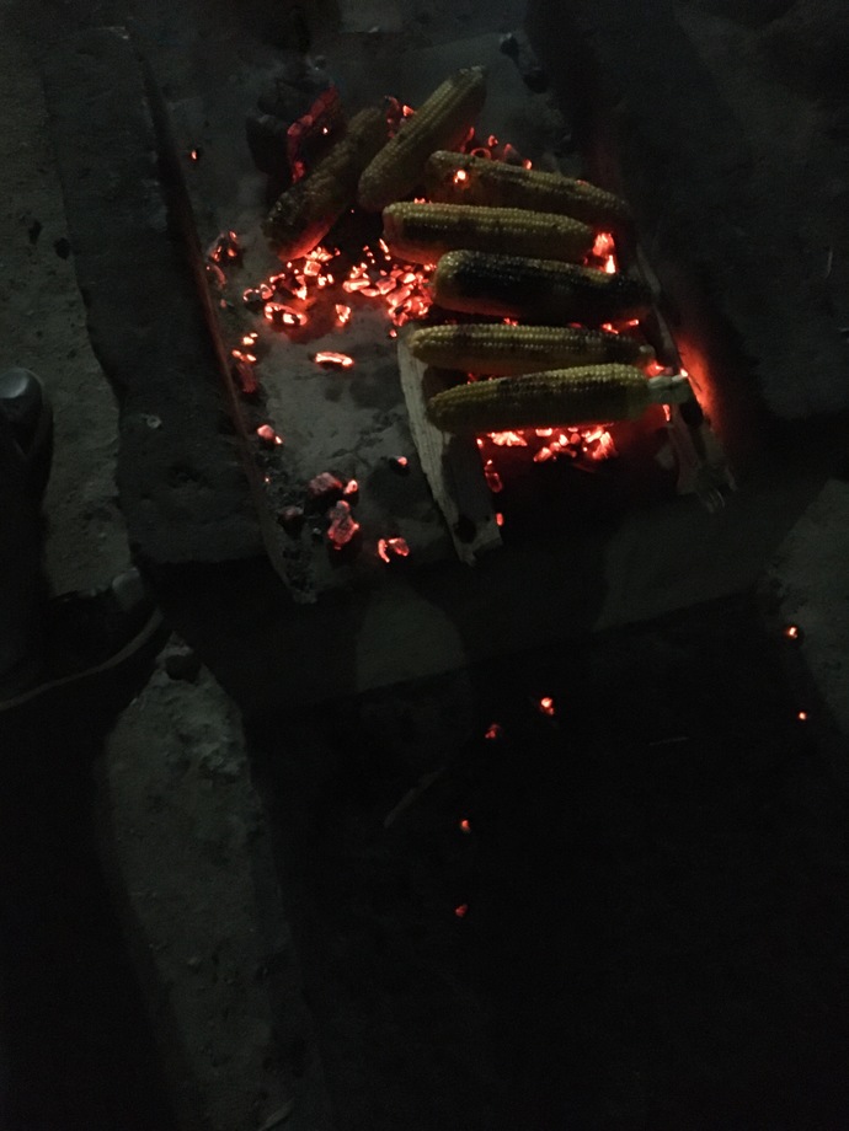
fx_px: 948
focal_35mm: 29
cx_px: 424
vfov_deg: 61.7
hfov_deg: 48.2
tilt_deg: -66.1
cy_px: 566
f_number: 2.2
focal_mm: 4.15
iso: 2000
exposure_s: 1/17
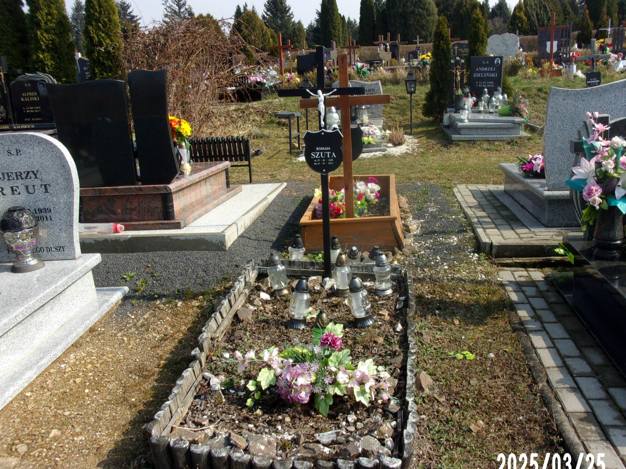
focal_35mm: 35
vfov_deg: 40.7
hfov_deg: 52.6
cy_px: 250
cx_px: 328
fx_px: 633
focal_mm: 5.1
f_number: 10.8
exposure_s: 1/70
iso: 80
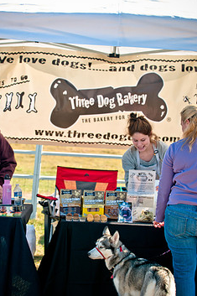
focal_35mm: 153
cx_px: 73
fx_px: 1257
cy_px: 179
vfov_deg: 13.4
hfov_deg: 9.0
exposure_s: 1/320
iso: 200
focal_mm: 80
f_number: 5.6
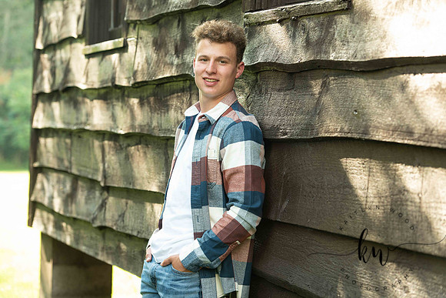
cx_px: 223
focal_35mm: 105
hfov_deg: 19.5
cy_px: 149
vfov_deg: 13.0
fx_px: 1301
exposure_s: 1/200
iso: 400
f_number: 4
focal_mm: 105
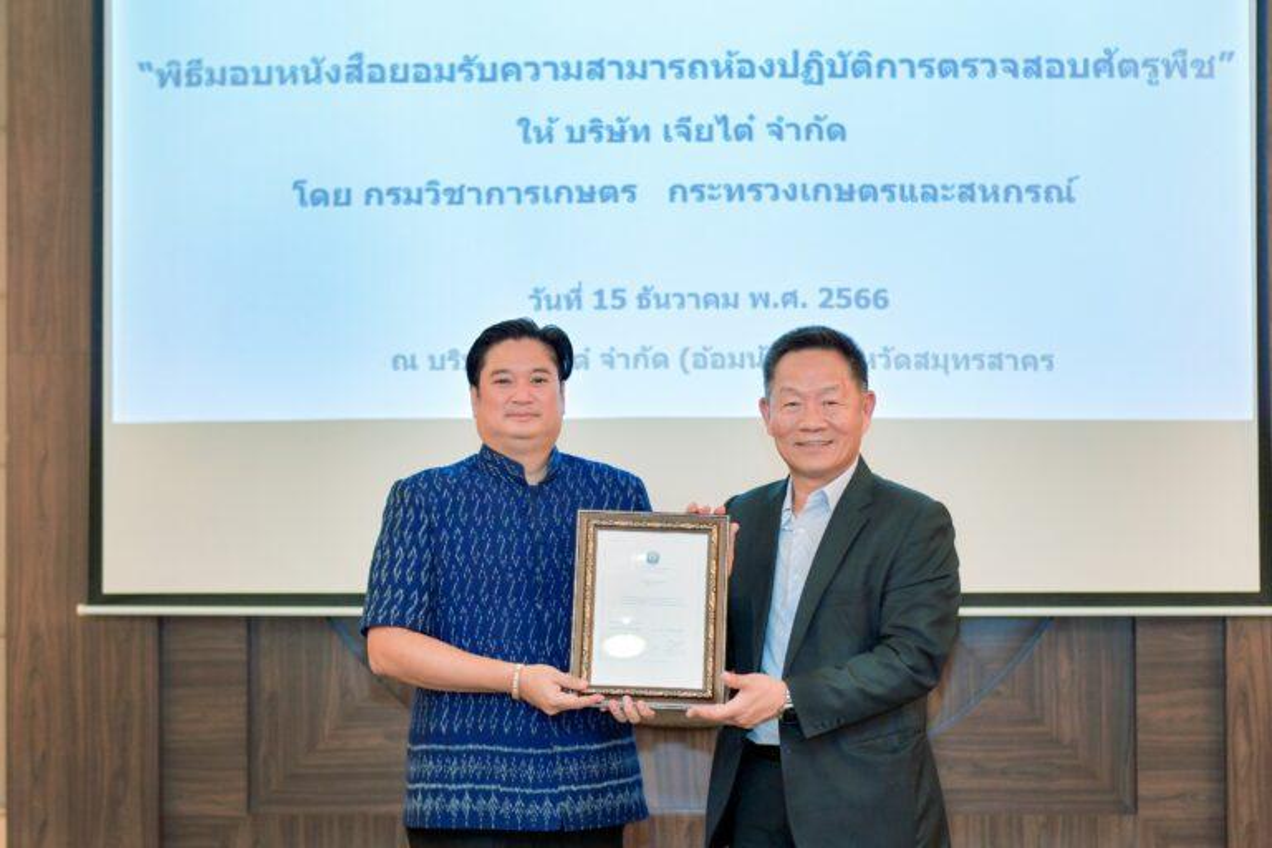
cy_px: 424
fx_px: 2650
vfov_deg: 18.2
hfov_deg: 27.0
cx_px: 636
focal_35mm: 75
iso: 500
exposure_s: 1/160
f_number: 2.2
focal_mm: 50
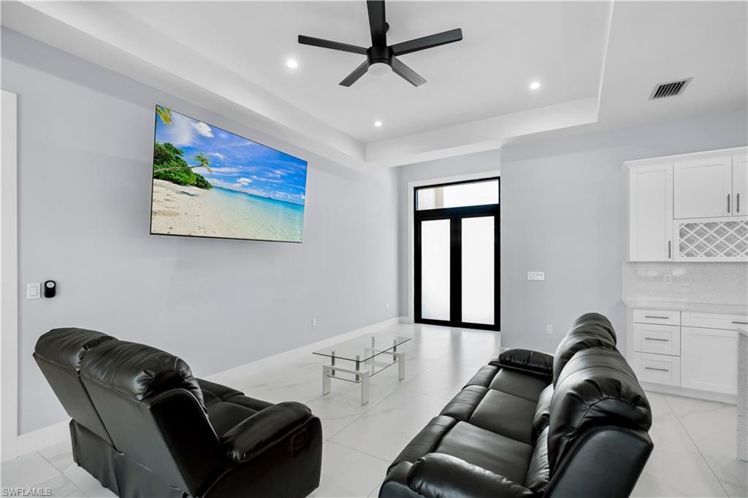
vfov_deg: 77.3
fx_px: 312
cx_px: 374
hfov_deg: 100.4
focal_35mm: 15
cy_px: 249
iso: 640
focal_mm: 10
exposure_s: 1/125
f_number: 4
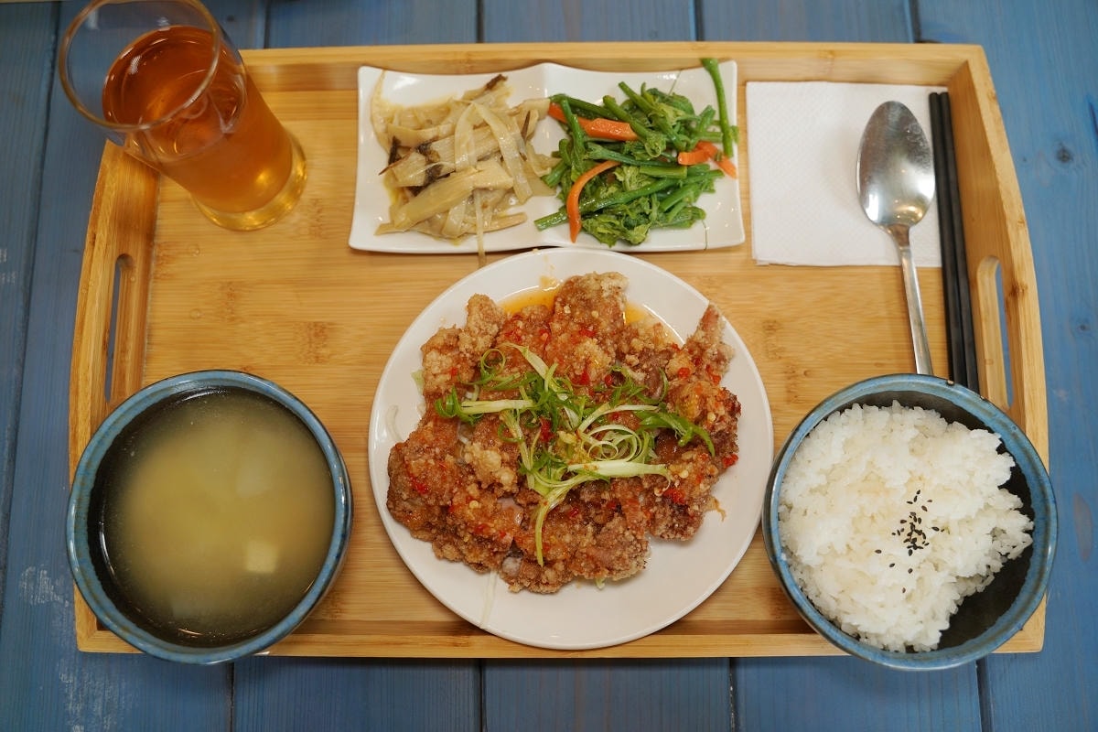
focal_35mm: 28
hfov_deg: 65.5
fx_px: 854
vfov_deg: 46.4
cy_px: 366
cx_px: 549
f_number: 4
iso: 125
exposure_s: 1/60
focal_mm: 28
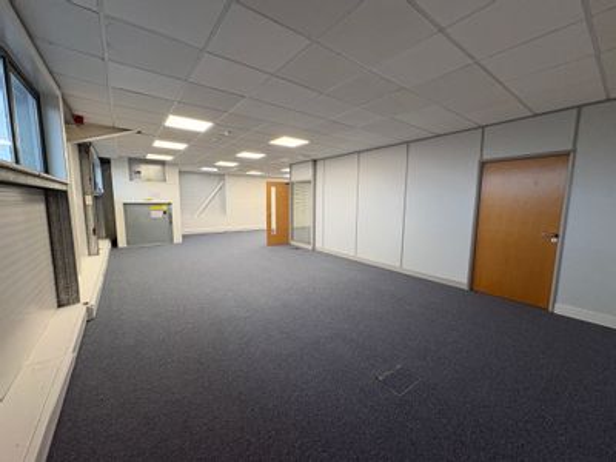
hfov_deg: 102.1
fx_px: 249
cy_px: 231
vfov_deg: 85.7
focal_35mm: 14
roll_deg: -0.6
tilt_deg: -6.3
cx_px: 308
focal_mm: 2.22
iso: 200
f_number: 2.2
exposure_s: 1/100
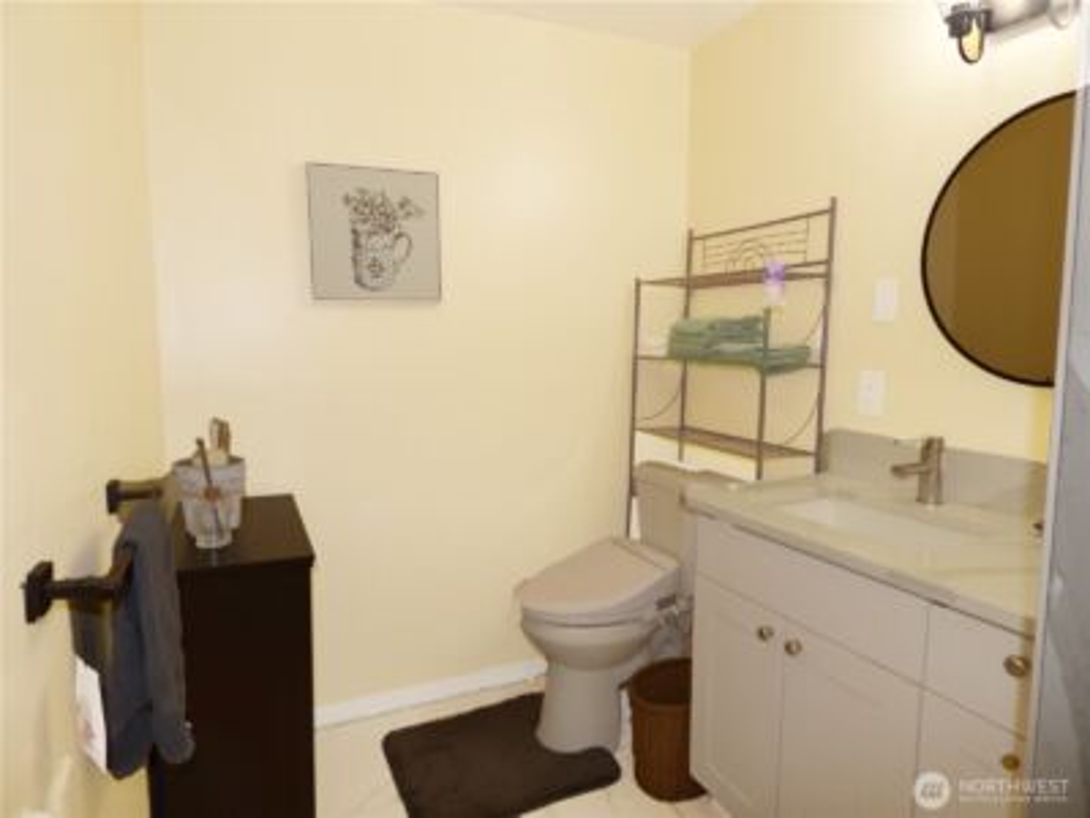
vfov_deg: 66.0
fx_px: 630
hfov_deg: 81.7
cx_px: 545
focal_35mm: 20
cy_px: 409
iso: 100
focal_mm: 3.58
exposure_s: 1/30
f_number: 2.8
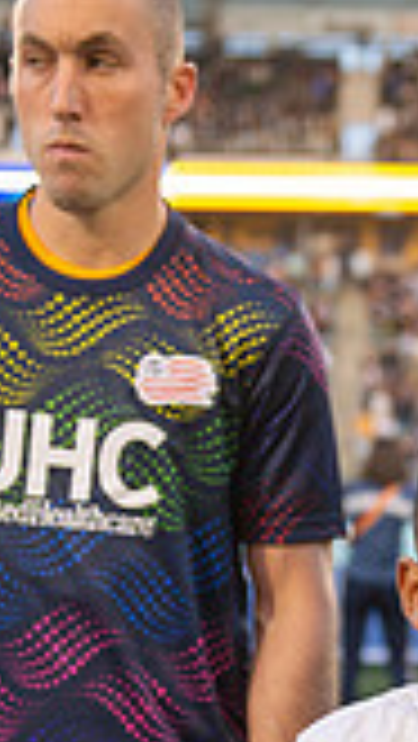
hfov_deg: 9.5
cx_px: 503
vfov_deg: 16.8
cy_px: 648
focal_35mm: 126
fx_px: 2479
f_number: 2.8
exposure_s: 1/800
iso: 200
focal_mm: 44
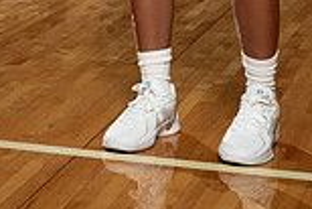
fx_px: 1319
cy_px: -241
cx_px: 134
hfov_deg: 13.5
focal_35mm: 152
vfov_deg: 8.5
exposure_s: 1/250
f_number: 5.6
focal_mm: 52
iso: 500
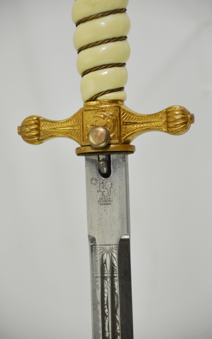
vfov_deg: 10.2
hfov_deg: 6.4
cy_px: 170
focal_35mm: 207
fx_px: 1909
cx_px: 105
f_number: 5.6
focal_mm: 135
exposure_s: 1/250
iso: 450
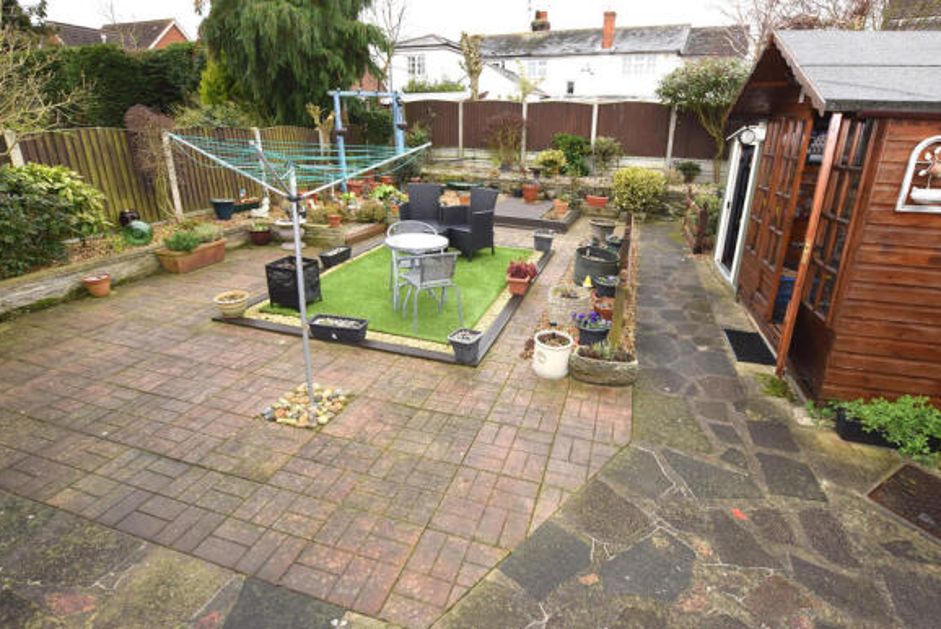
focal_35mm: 17
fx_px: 445
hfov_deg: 93.1
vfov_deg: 70.3
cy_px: 278
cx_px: 497
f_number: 5.6
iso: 400
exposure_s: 1/125
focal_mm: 10
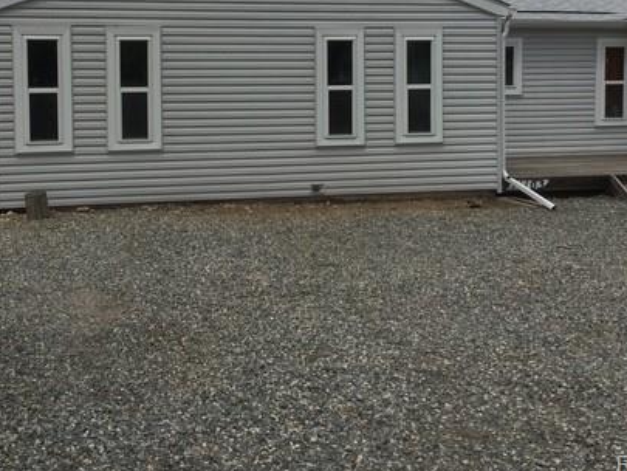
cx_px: 245
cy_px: 108
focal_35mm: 49
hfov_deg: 38.7
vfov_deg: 29.2
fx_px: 888
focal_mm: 3.3
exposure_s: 1/2717
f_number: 2.4
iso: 25
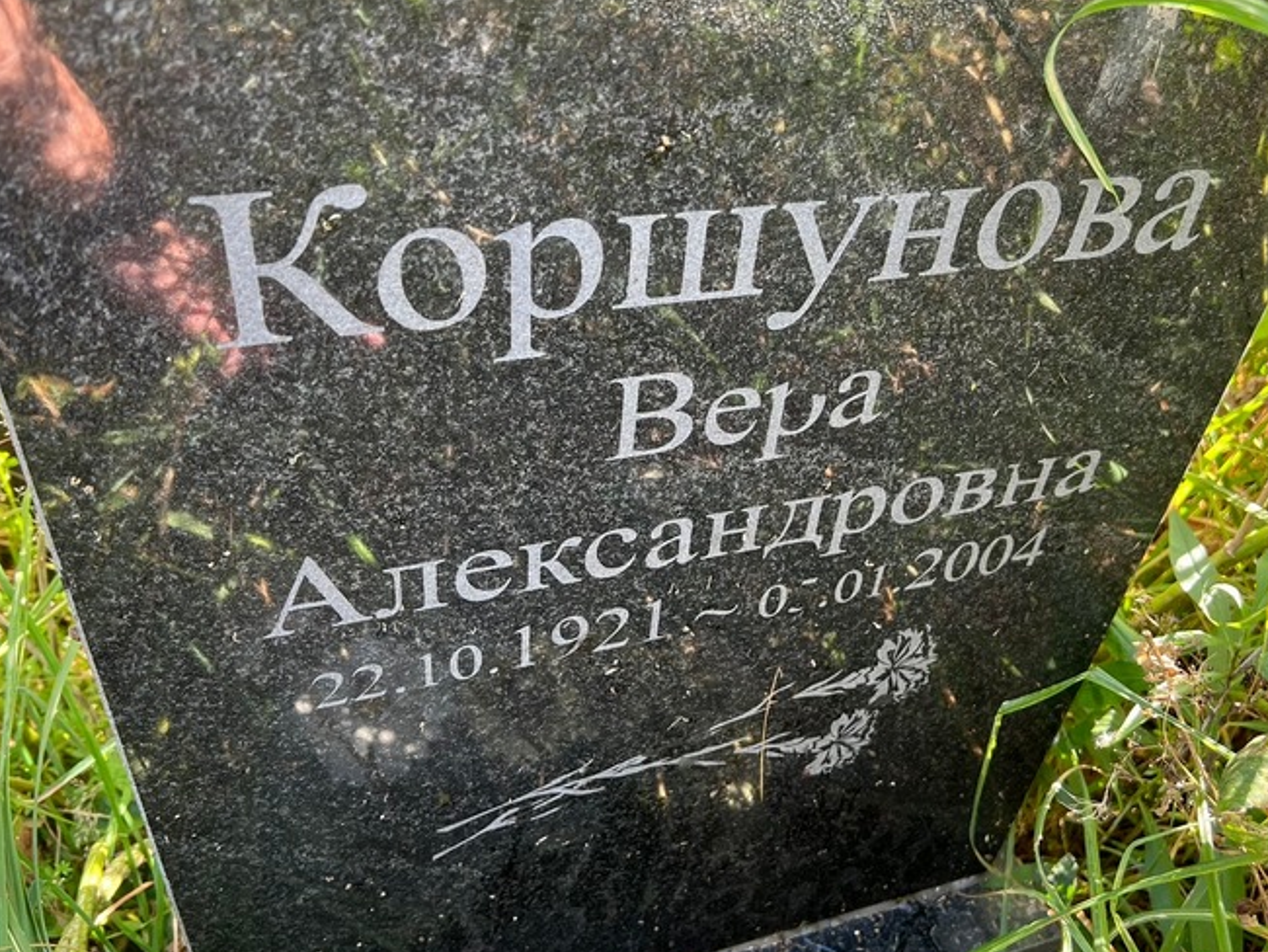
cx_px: 700
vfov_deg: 44.2
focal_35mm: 32
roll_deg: -7.3
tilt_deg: -41.1
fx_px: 1173
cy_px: 470
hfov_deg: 56.7
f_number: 1.5
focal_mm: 5.7
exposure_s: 1/121
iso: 80
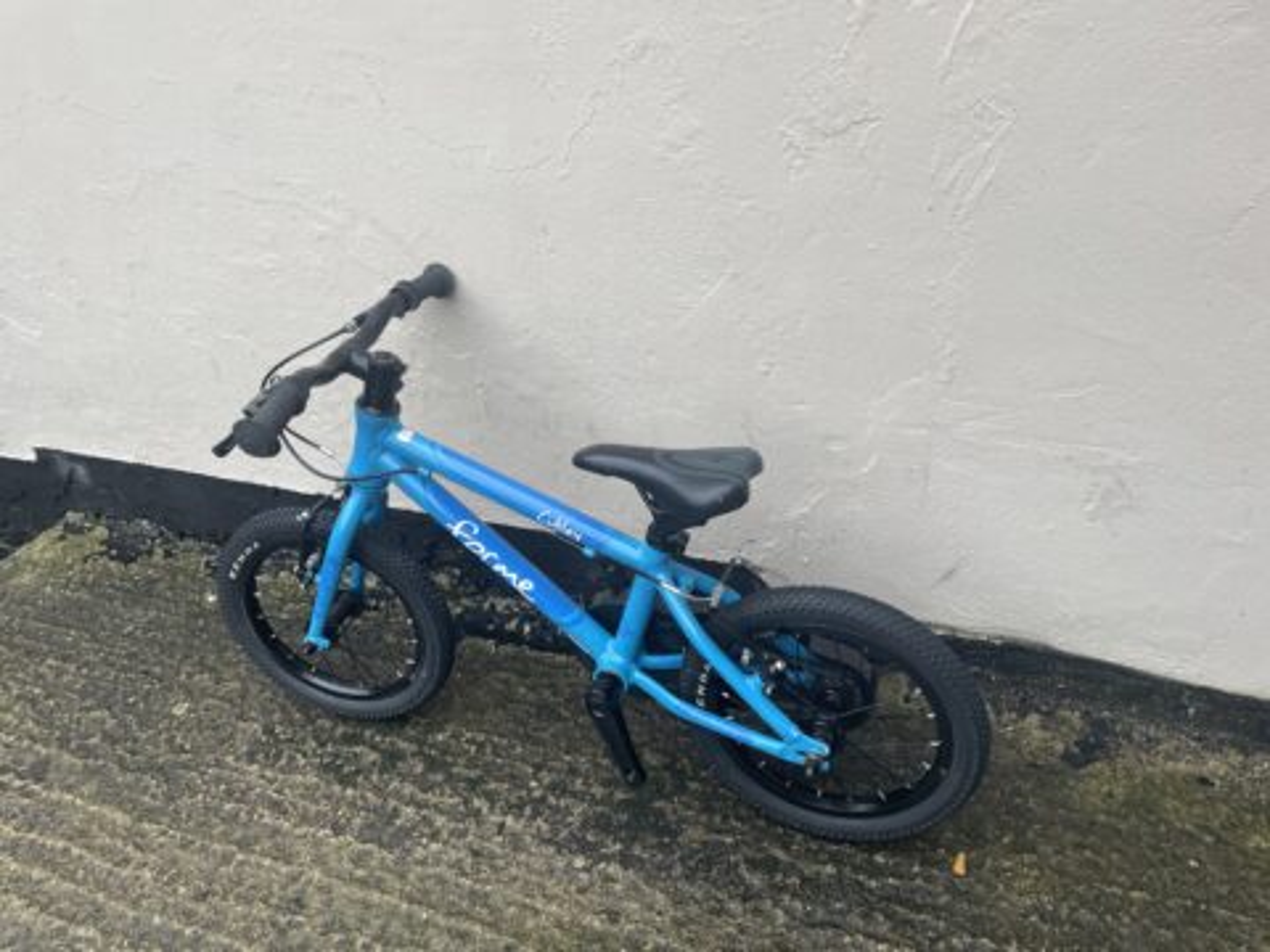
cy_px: 476
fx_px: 954
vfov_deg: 53.1
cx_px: 635
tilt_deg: -33.4
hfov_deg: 67.3
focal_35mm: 26
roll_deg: +7.1
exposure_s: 1/121
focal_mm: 4.2
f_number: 1.6
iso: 80
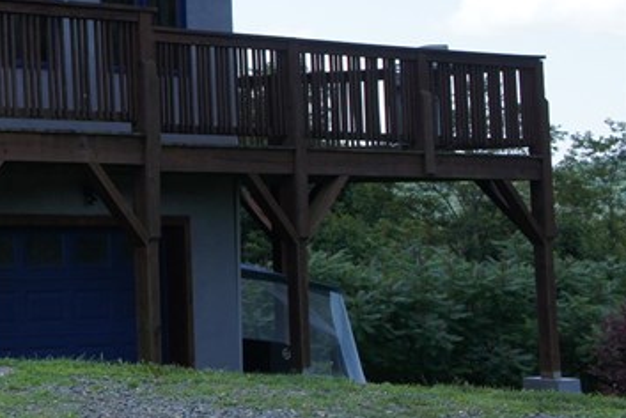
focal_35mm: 125
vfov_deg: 10.8
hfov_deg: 15.2
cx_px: -328
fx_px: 2167
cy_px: -76
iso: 200
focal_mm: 27
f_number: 8
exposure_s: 1/200
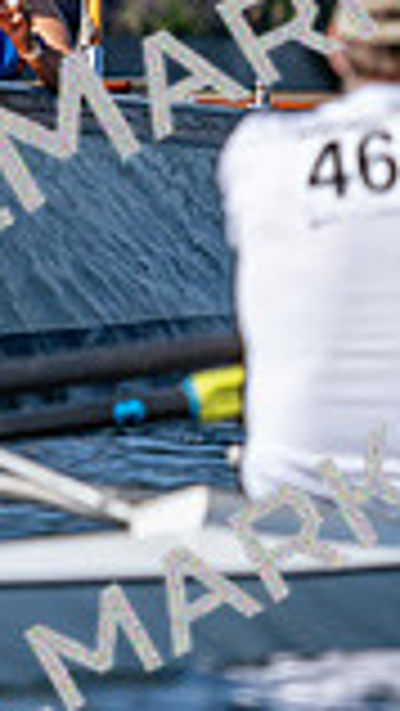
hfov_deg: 0.8
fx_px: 27123
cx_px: -701
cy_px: 16
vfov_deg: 1.5
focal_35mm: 1440
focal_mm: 374
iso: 200
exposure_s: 1/1600
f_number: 6.3
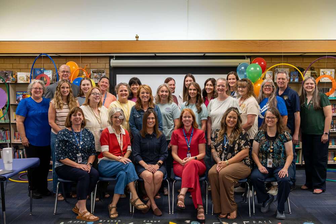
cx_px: 168
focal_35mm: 38
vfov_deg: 35.1
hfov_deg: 50.7
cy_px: 112
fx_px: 355
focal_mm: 25.4
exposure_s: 1/400
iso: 2500
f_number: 3.2
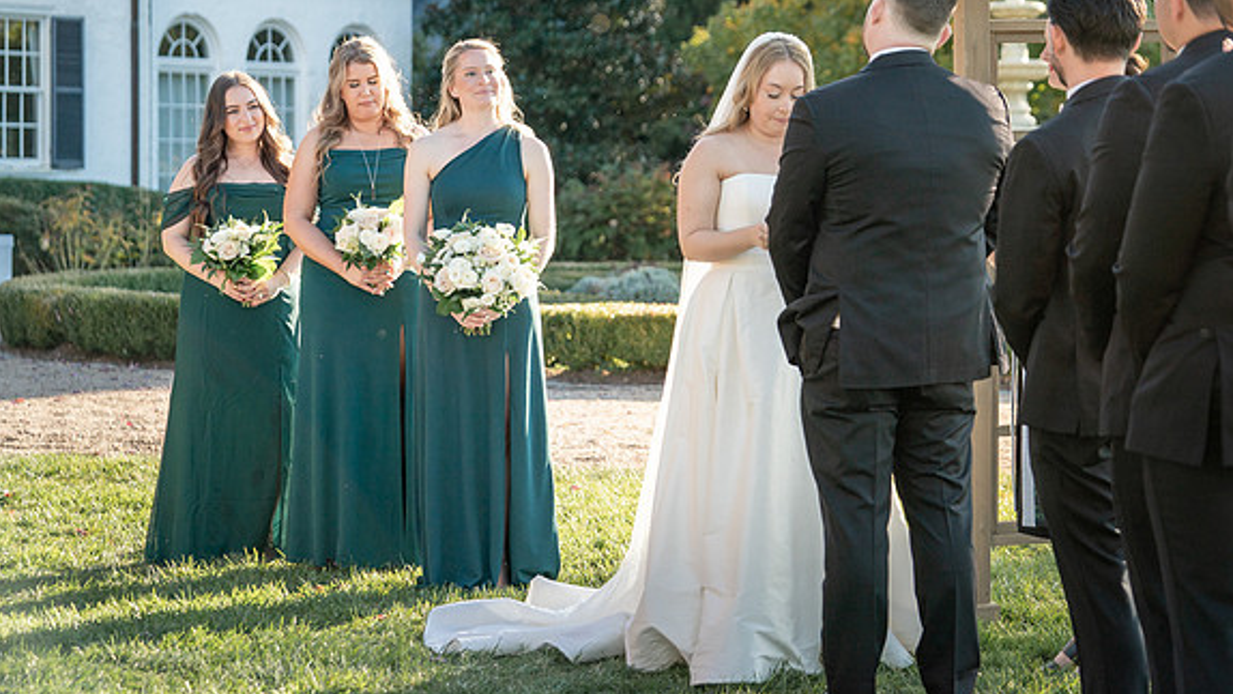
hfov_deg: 19.8
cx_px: 699
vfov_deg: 11.2
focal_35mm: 108
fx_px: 3531
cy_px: 319
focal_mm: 90
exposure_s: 1/500
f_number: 4
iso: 100
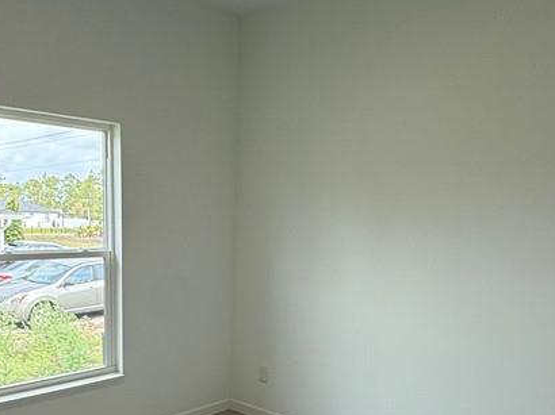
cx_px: 200
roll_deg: -0.3
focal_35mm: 35
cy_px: 312
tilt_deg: -9.9
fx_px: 561
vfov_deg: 39.5
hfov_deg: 52.0
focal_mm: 2.22
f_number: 2.2
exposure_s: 1/127
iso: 64
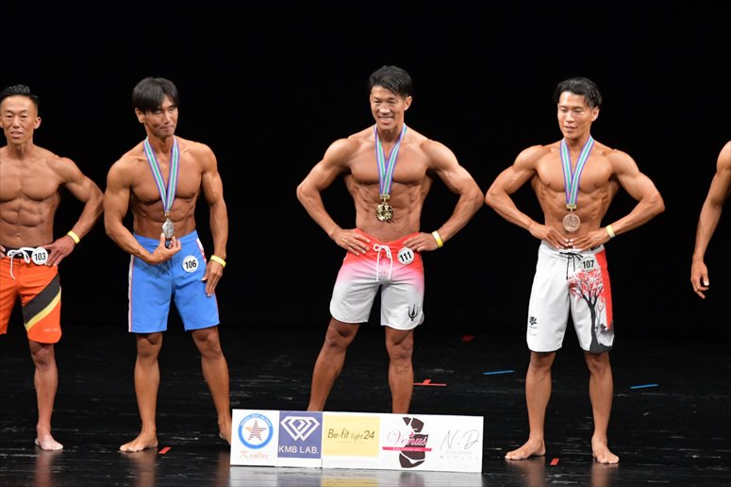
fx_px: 5175
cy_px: 244
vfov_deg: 5.4
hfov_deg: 8.1
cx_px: 366
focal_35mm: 255
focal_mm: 170
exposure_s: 1/400
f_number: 5.6
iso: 3200
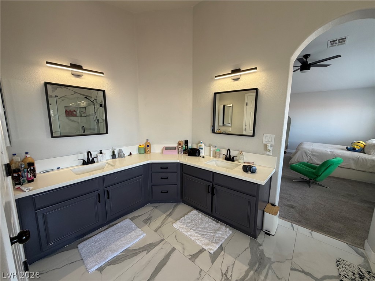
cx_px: 188
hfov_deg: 102.1
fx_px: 152
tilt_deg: -9.3
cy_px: 140
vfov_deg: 85.7
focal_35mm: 14
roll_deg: +0.0
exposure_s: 1/121
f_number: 2.2
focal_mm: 2.22
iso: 160
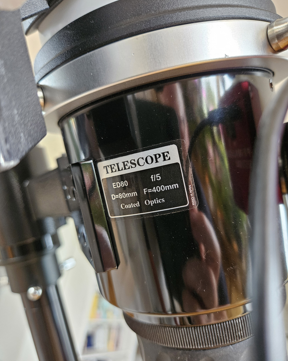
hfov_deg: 58.8
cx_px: 144
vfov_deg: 70.2
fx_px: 256
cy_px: 189
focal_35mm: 24
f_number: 1.8
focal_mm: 5.4
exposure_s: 1/50
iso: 800
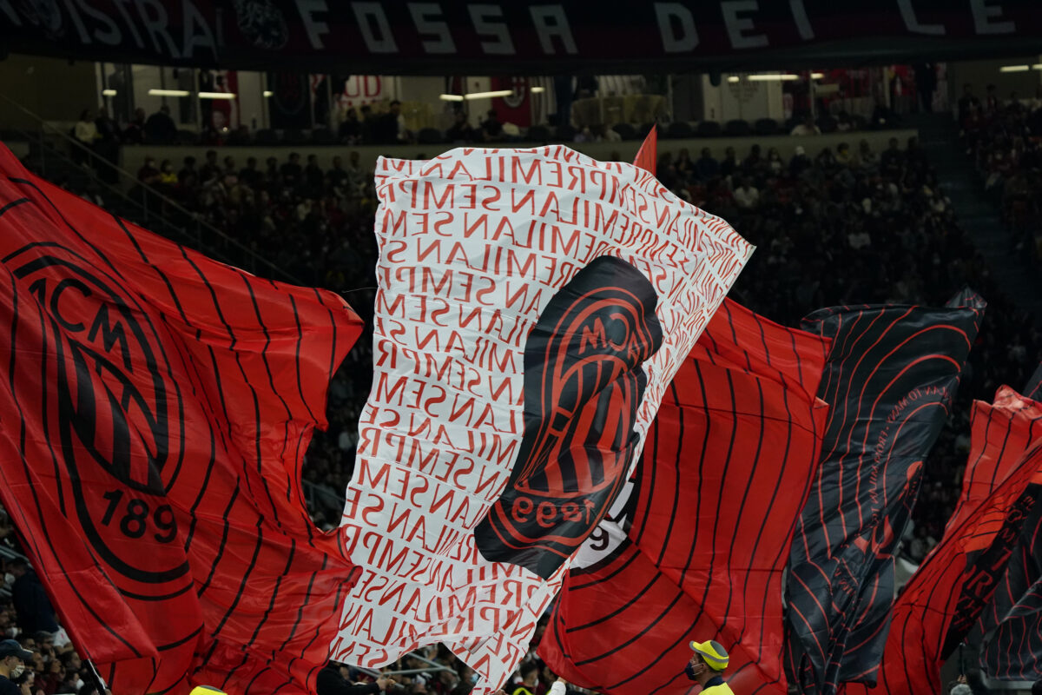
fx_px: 6772
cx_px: 521
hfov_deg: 8.8
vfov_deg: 5.9
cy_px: 348
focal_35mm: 234
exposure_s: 1/800
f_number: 5.6
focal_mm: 234
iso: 3200
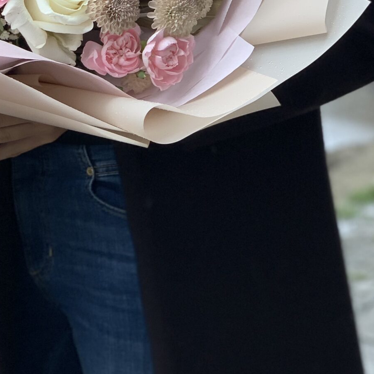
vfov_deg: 13.0
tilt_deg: -8.3
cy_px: -86
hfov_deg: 13.4
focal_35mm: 130
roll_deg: +0.9
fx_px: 1589
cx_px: 74
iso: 20
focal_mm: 6
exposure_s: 1/122
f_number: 2.4
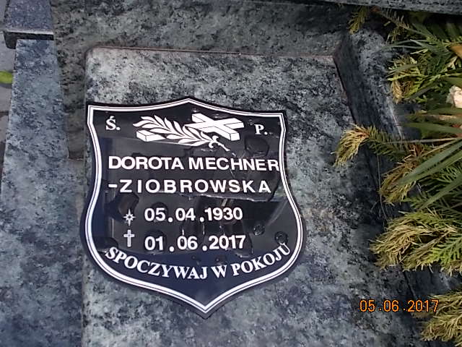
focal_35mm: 39
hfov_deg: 47.9
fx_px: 521
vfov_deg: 36.8
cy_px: 174
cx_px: 231
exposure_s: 1/400
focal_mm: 6.9
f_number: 3.9
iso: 80
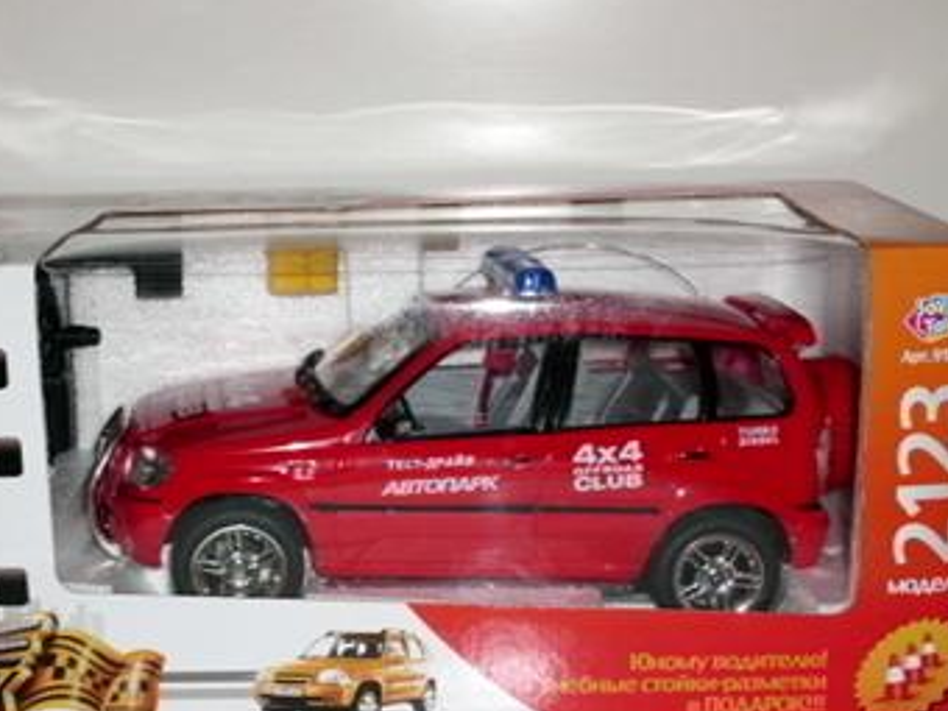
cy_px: 407
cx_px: 382
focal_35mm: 62
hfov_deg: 31.1
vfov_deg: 23.6
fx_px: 1698
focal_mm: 8.4
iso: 64
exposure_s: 1/60
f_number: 3.3
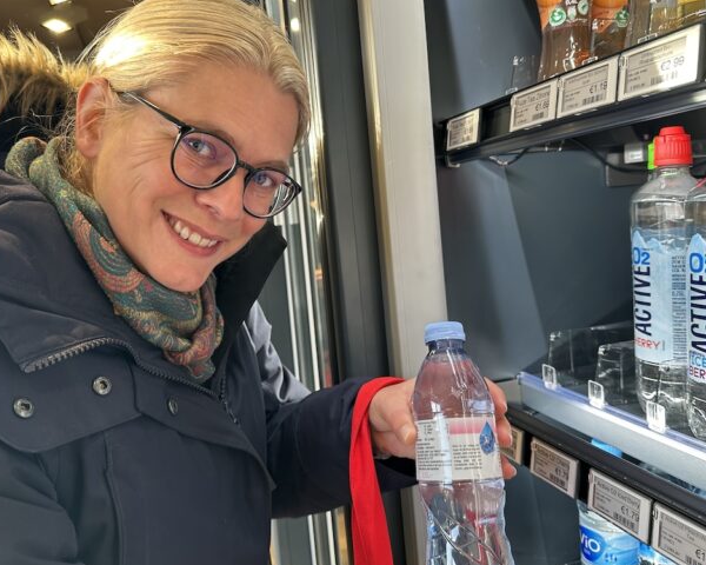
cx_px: 348
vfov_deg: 48.5
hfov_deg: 58.8
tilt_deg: -2.8
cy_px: 262
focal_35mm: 30
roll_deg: +4.2
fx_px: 627
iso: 160
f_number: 1.78
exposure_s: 1/121
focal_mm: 6.86
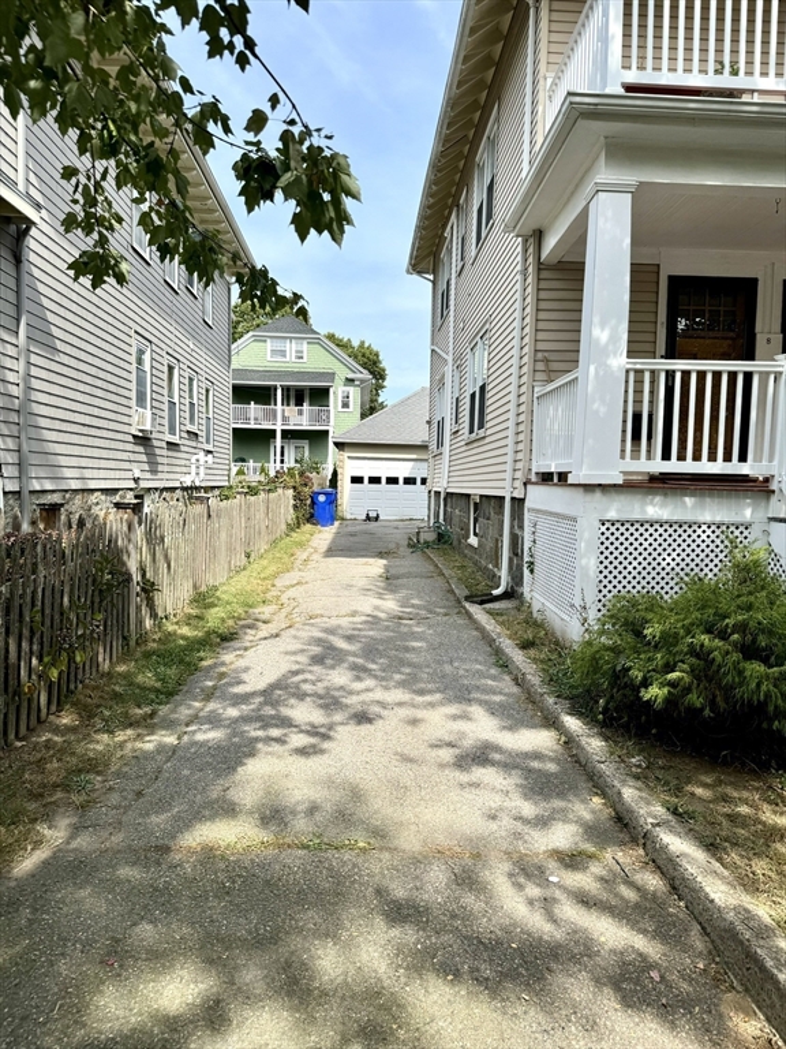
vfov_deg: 71.6
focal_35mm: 24
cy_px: 524
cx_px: 393
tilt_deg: -3.7
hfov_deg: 56.8
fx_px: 727
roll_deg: -1.6
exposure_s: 1/2105
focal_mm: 6.76
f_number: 1.78
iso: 80
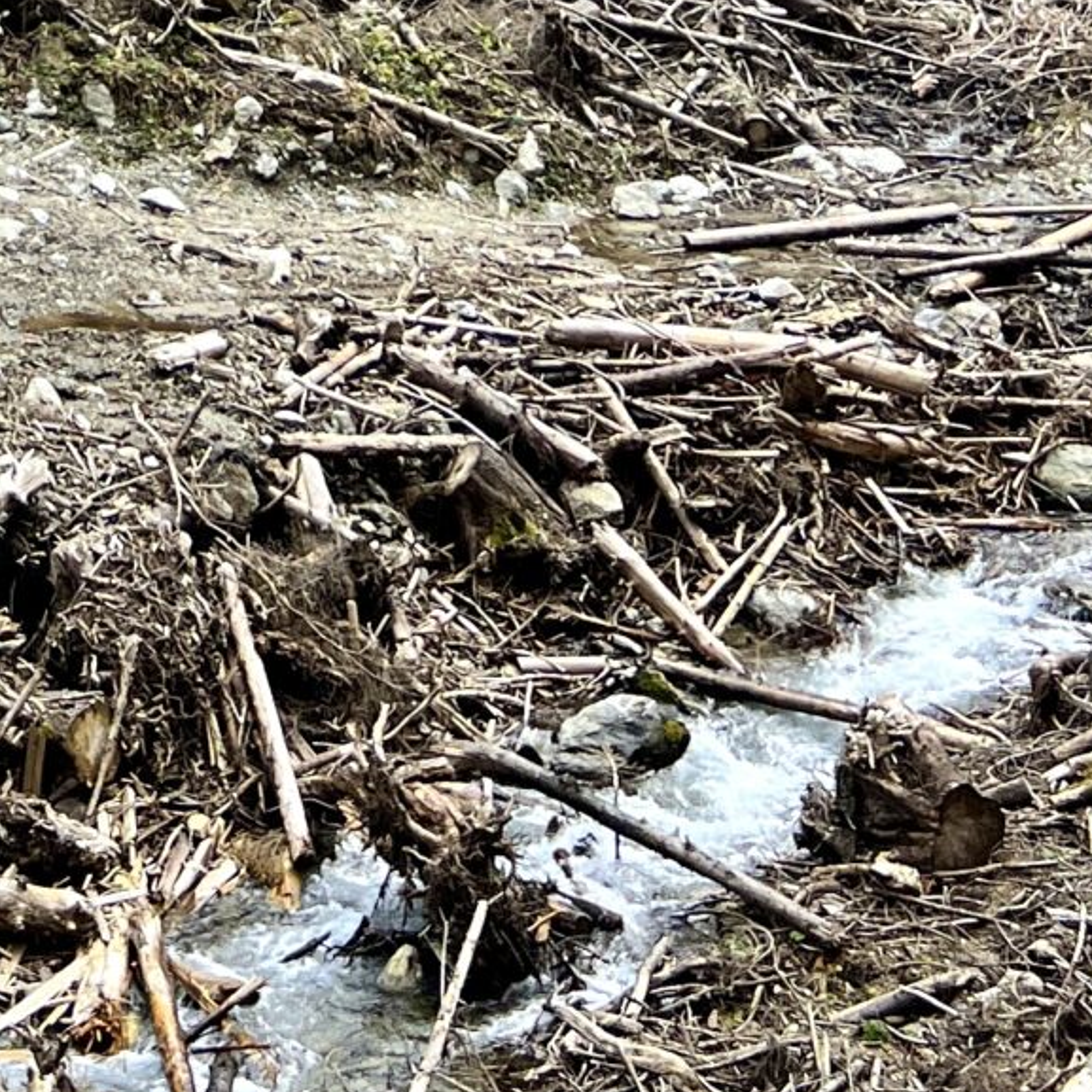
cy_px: -732
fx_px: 3640
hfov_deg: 16.3
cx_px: -274
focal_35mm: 102
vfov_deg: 15.2
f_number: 1.5
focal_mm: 5.7
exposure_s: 1/2841
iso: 50
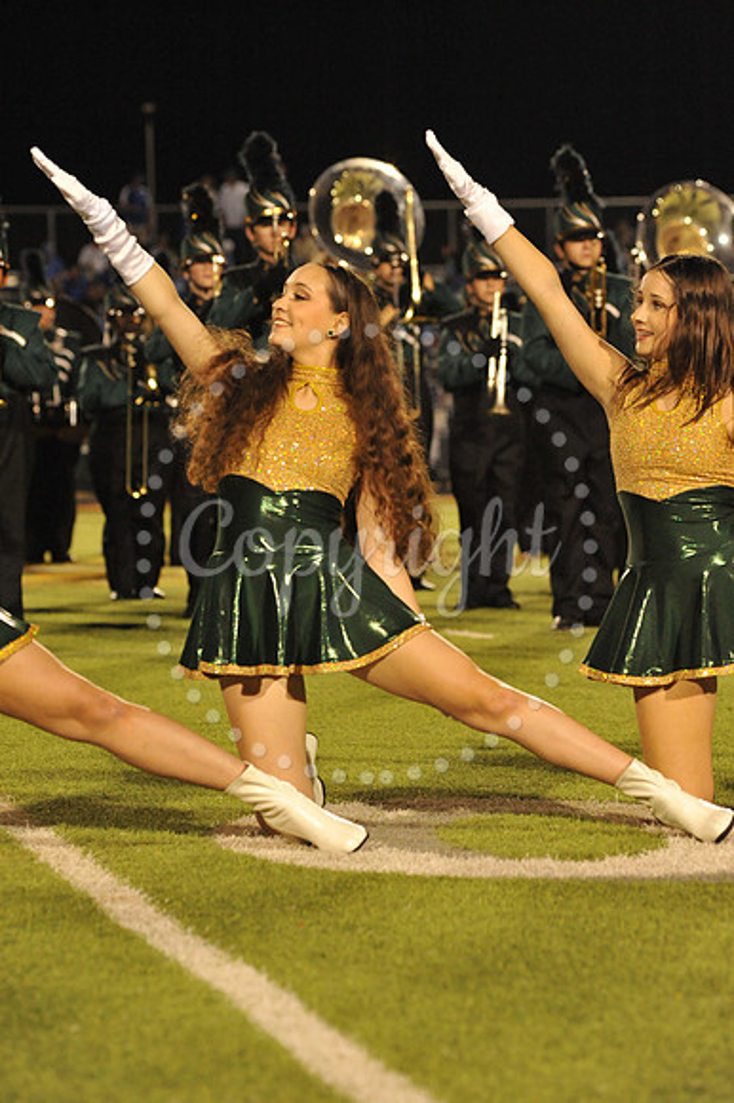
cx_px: 367
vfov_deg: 14.2
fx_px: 4440
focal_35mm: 145
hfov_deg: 9.5
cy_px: 552
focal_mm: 145
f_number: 5.6
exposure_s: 1/200
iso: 5000
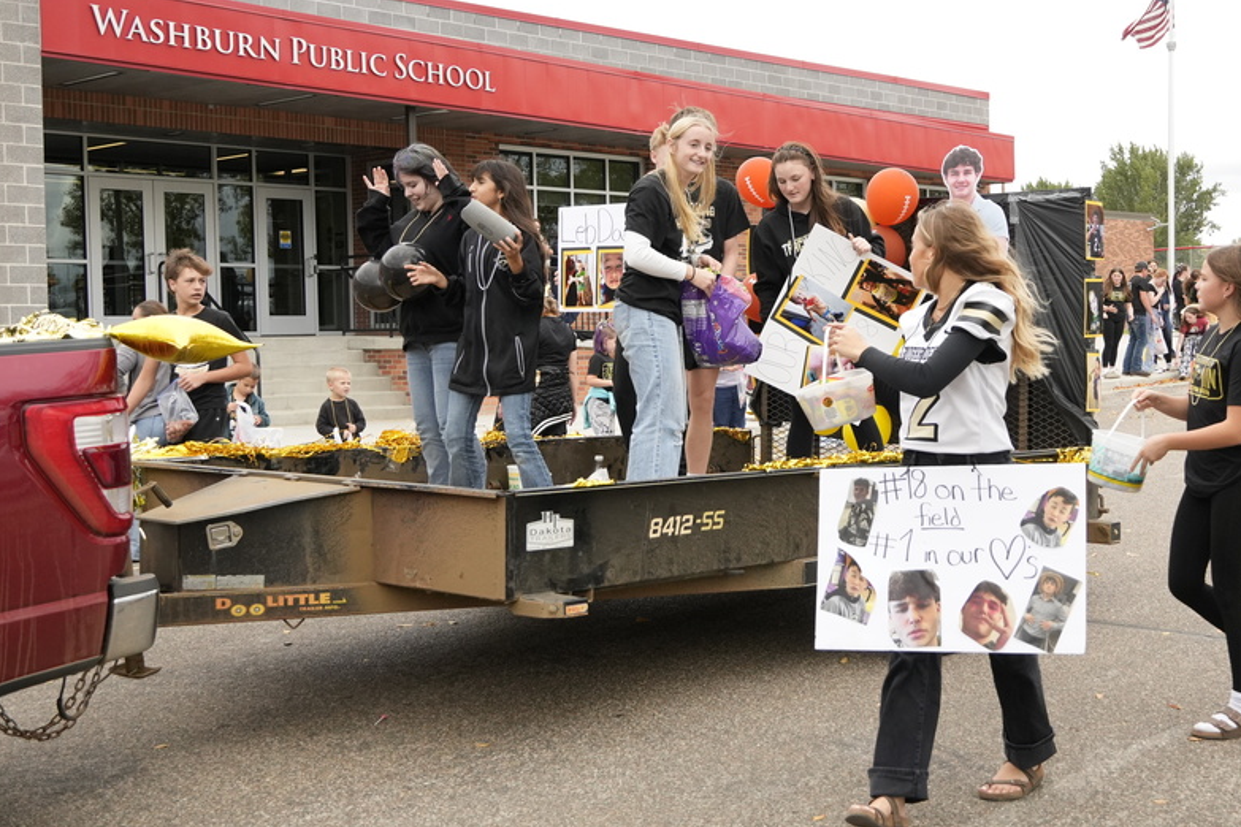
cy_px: 392
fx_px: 1758
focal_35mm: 51
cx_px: 756
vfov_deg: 26.5
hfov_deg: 38.7
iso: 1000
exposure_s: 1/2000
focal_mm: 26
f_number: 4.5
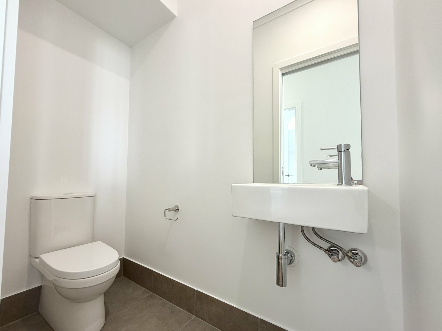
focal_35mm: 15
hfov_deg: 98.2
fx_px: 192
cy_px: 172
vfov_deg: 81.7
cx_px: 217
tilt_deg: +2.9
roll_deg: -0.2
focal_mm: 2.22
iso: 125
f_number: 2.2
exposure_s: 1/100
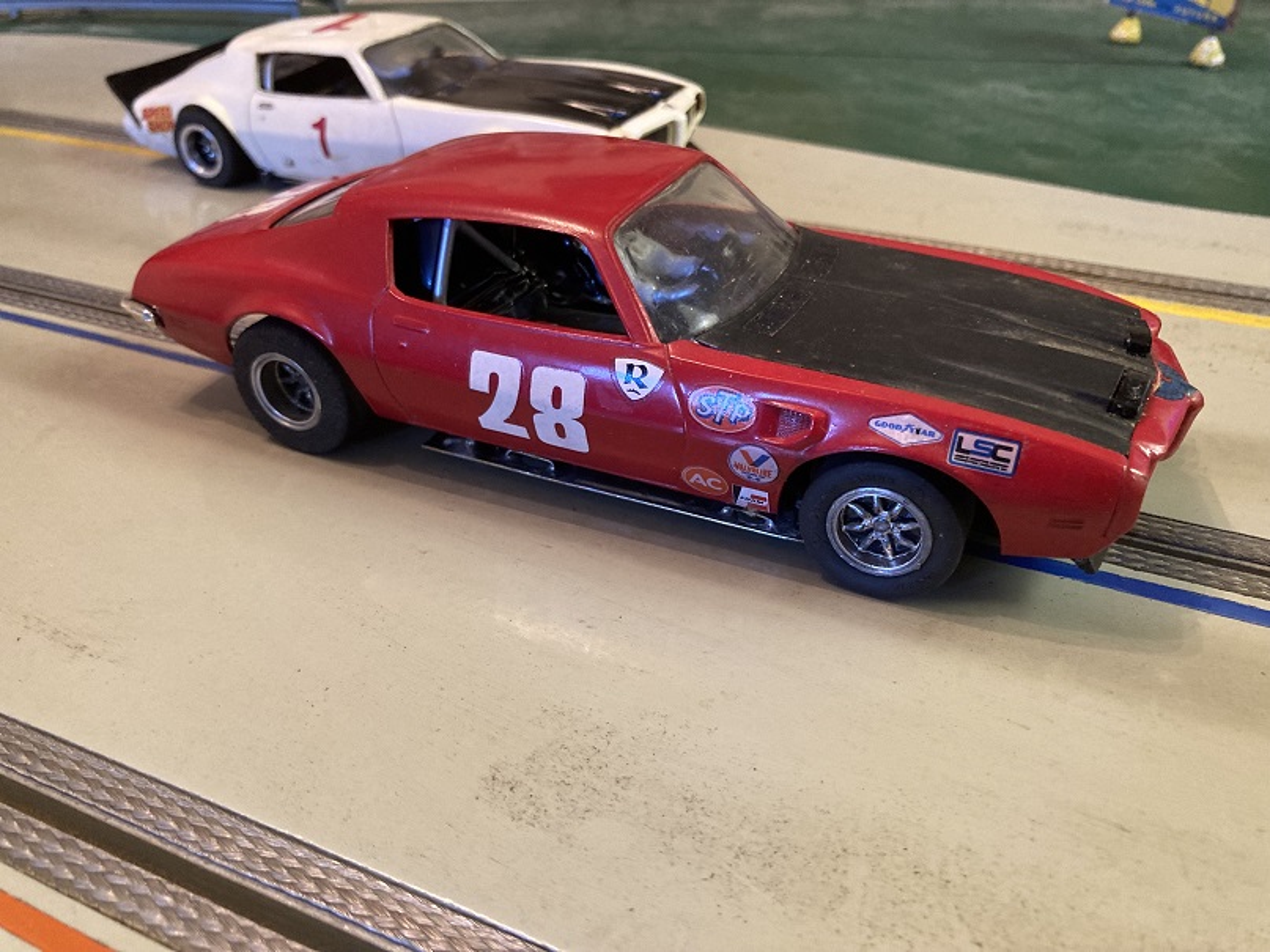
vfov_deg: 49.7
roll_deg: +1.9
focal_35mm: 28
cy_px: 476
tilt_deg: -32.4
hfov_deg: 63.5
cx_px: 635
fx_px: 1027
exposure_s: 1/30
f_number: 1.8
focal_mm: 3.99
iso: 400
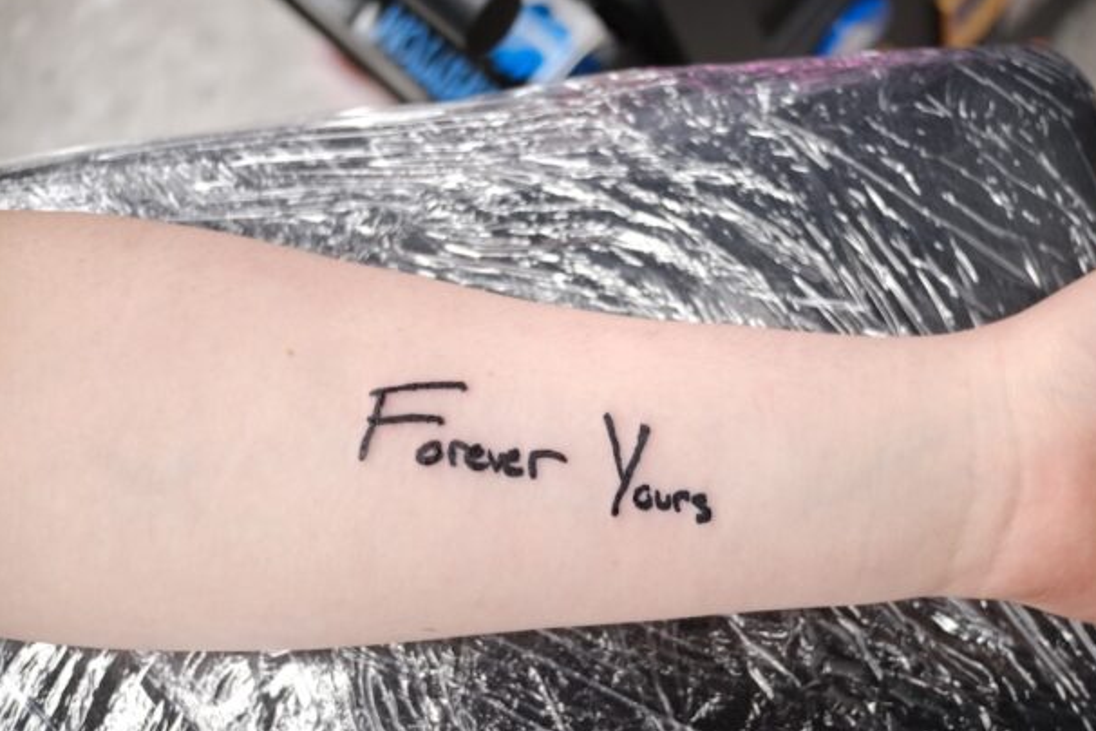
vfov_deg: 30.5
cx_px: 581
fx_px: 1339
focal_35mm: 44
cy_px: 371
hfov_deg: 44.5
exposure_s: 1/125
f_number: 2.8
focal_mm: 27
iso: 1600
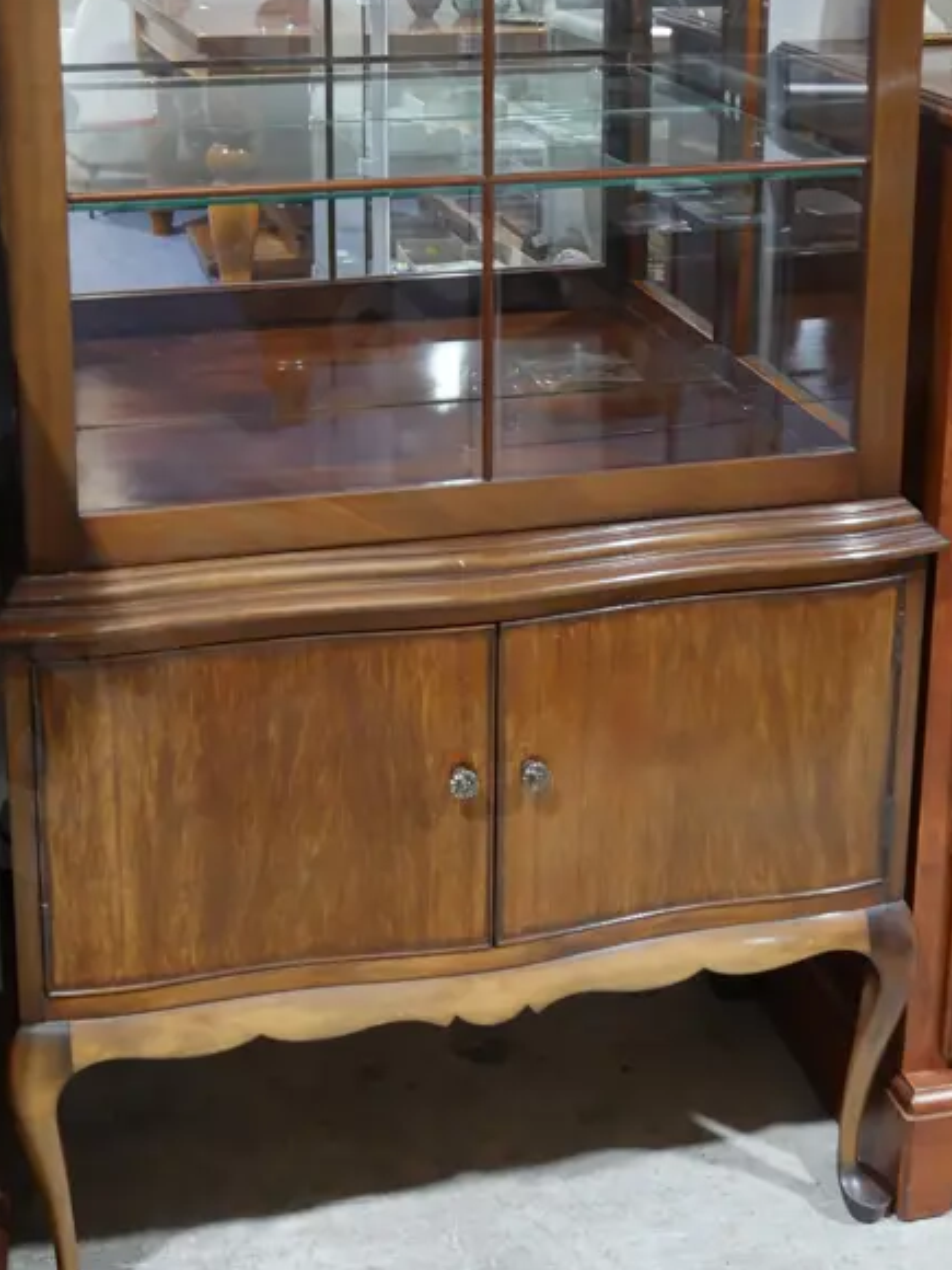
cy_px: 228
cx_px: 461
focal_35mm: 53
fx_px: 1943
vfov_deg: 34.9
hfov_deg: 27.5
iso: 640
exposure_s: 1/60
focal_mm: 15
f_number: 3.6
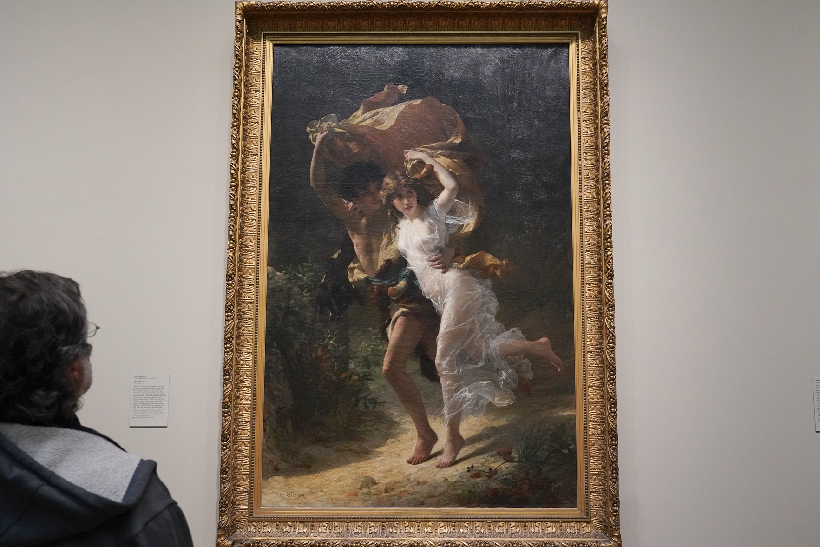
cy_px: 284
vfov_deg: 38.9
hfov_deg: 55.8
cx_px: 421
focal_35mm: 34
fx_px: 774
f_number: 6.3
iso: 6400
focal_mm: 30
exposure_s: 1/100
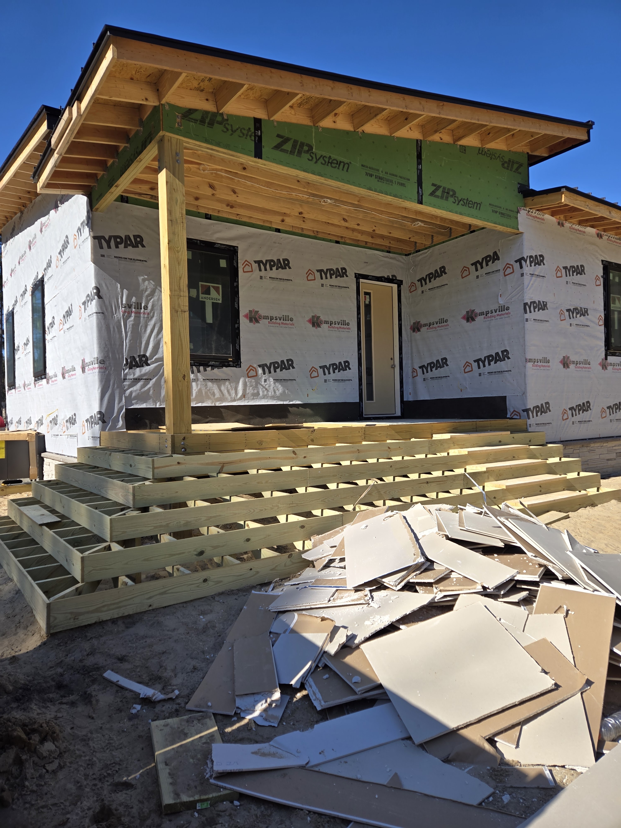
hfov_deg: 58.9
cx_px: 310
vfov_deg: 73.9
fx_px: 550
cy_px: 414
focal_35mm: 23
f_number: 1.8
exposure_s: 1/1336
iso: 25
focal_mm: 5.4
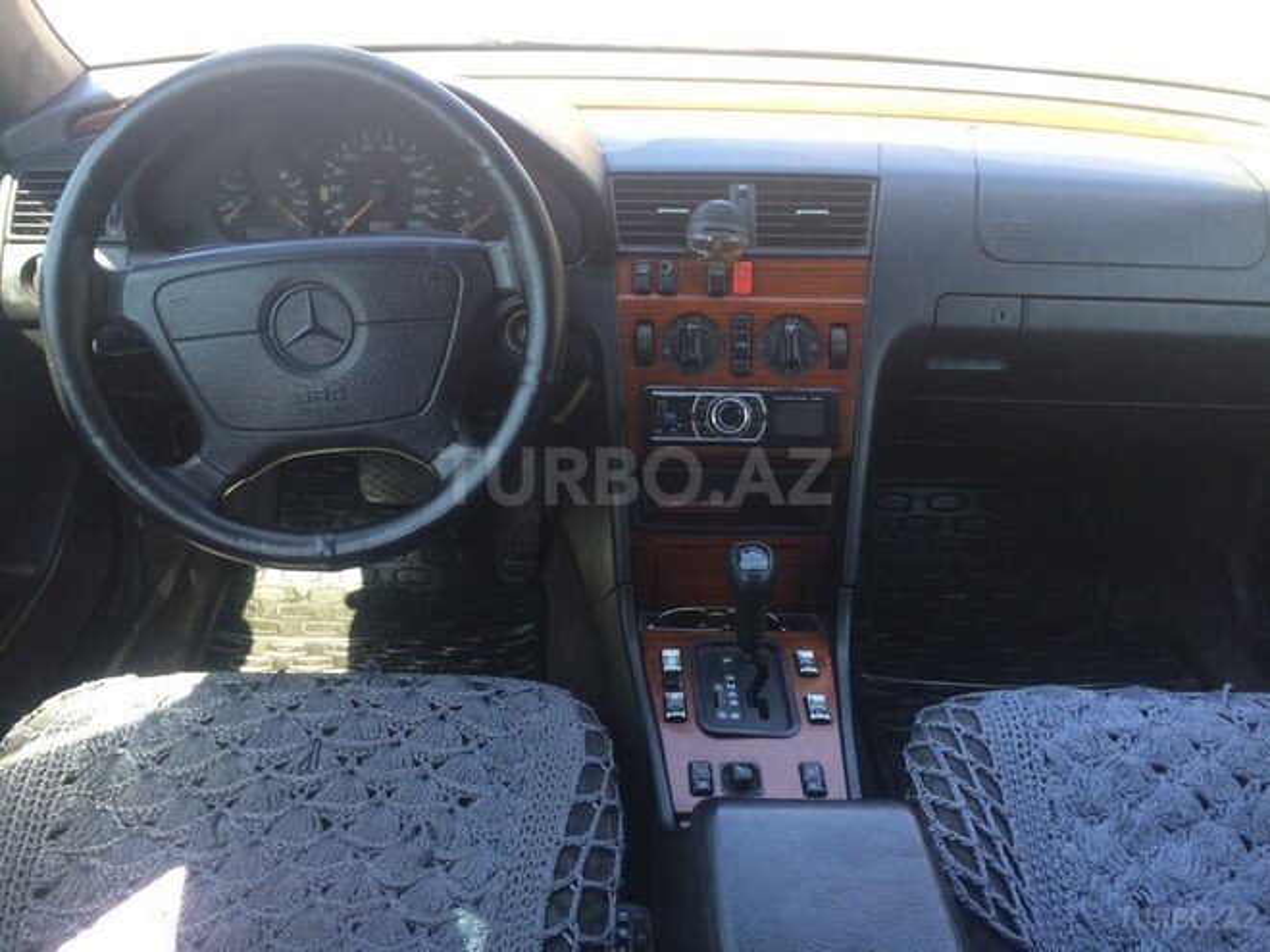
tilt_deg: -29.1
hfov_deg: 61.7
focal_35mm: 29
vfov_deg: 48.2
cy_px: 476
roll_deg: -0.9
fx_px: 1064
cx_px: 635
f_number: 2.2
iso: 50
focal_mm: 4.15
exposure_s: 1/100
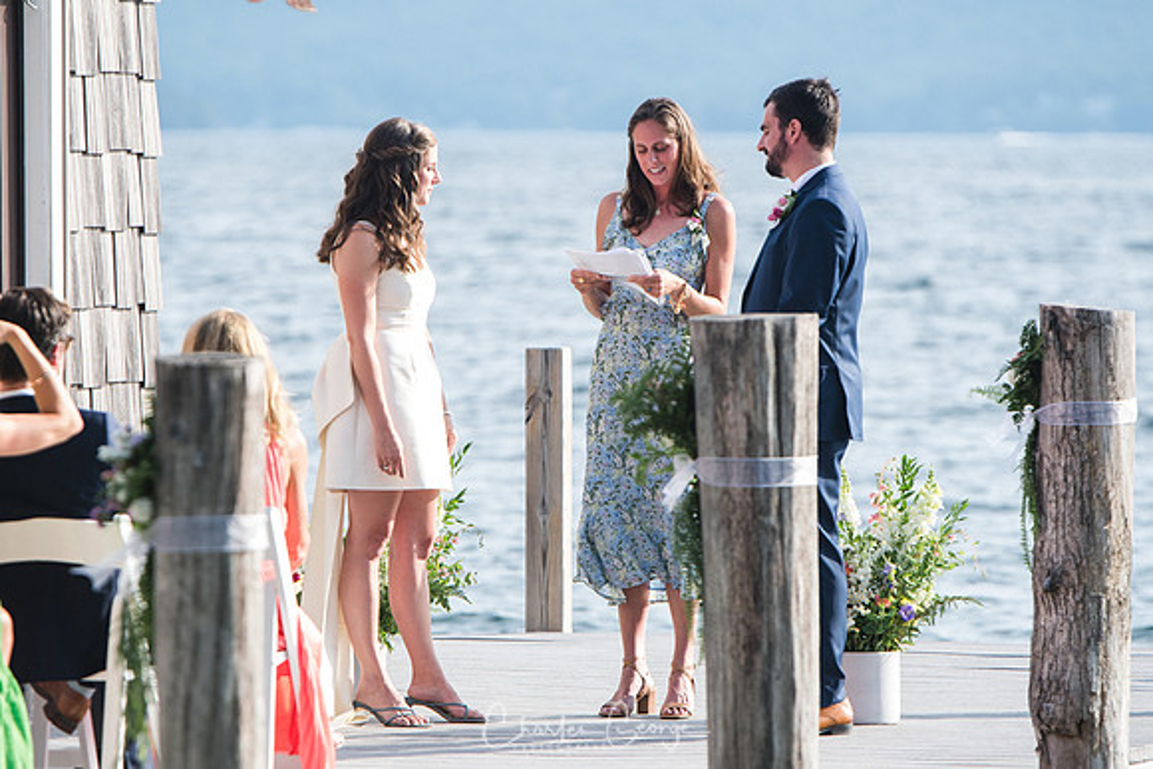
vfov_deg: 4.6
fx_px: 9610
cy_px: 384
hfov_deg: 6.9
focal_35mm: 300
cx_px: 576
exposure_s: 1/800
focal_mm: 200
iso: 200
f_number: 4
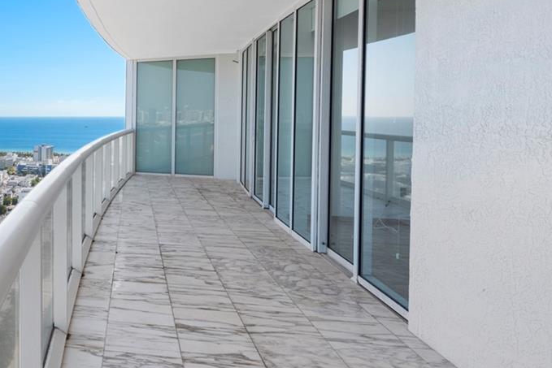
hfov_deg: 49.0
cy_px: 127
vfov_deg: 39.6
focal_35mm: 33
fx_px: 506
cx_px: 25
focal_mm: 14
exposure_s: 1/500
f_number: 8
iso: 100
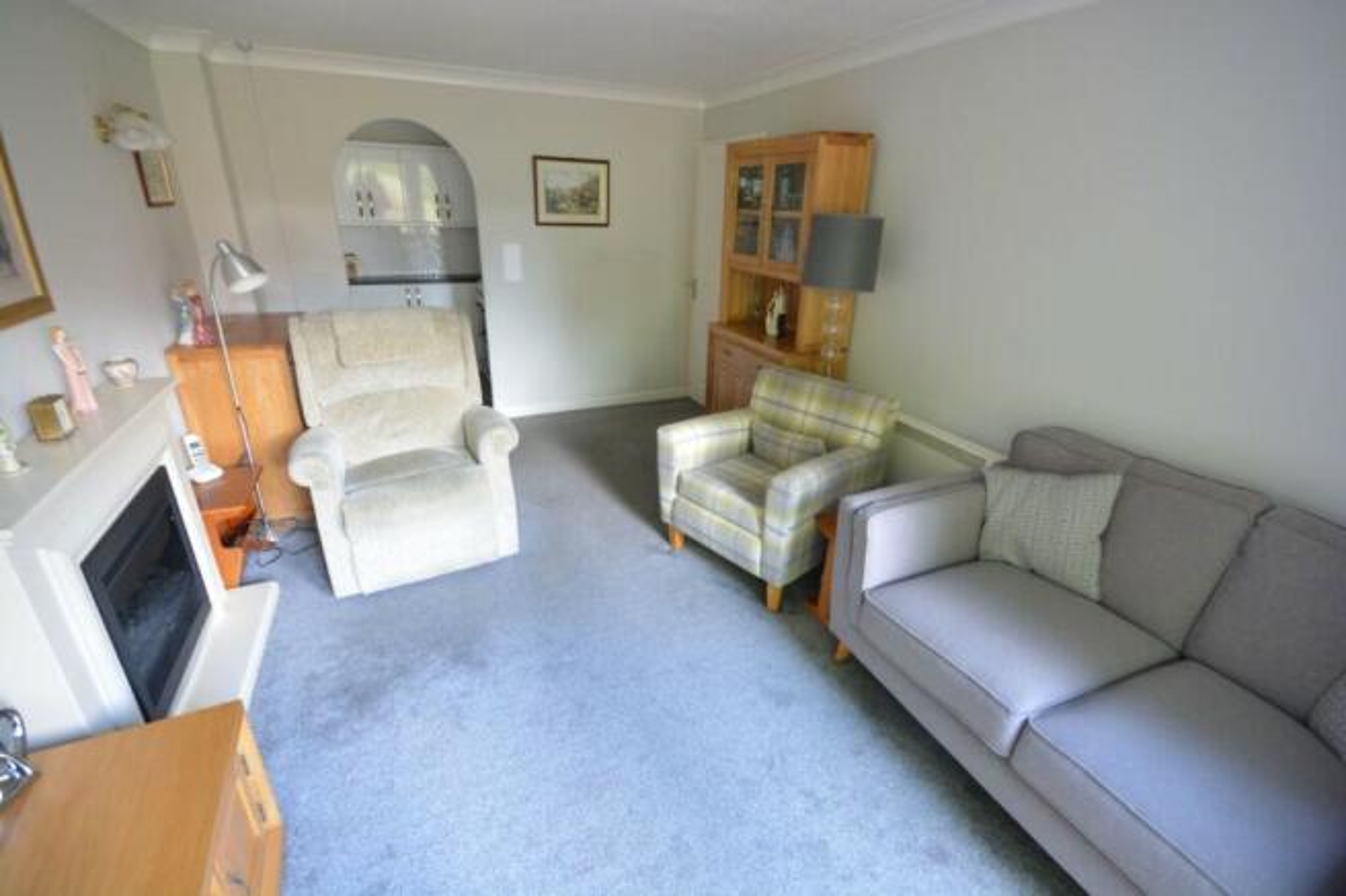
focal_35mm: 15
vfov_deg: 77.3
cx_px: 673
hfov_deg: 100.4
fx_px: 561
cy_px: 448
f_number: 8
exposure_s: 1/4
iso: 400
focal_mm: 10
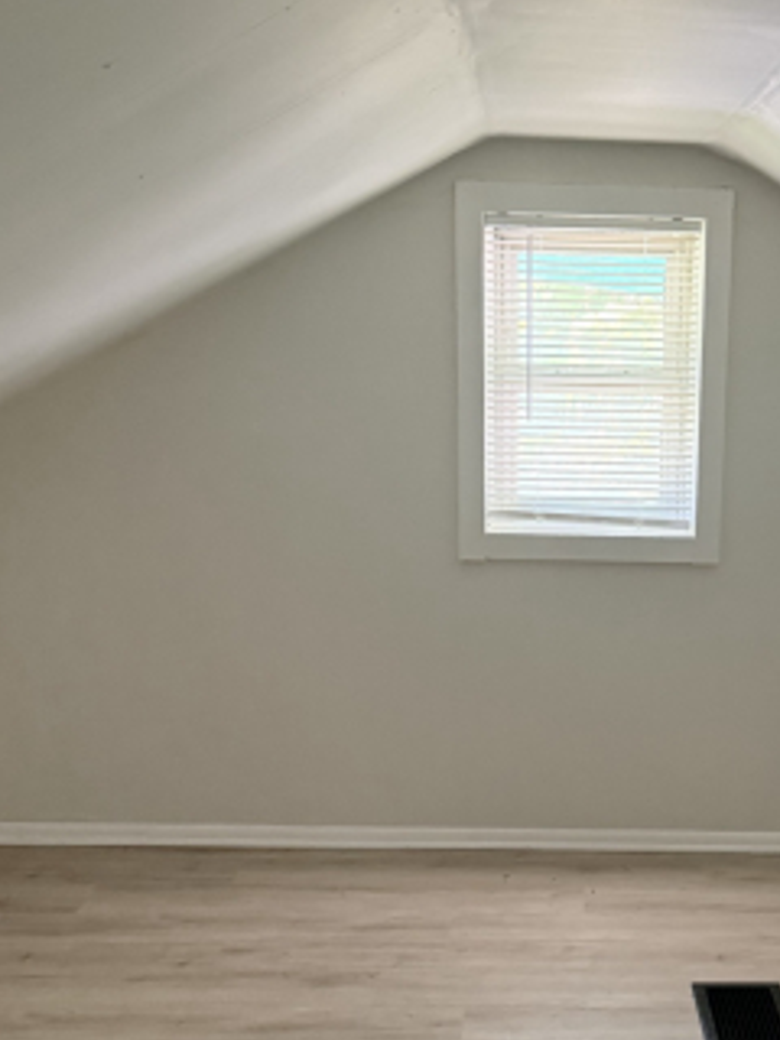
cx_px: 644
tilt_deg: -13.4
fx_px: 1502
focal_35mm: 50
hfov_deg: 28.4
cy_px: 739
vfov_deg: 37.5
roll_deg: -0.8
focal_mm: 6.76
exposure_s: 1/60
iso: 640
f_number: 1.78
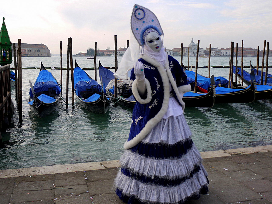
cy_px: 102
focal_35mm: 40
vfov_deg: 36.0
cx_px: 136
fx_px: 314
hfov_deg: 46.8
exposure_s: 1/320
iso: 100
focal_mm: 20
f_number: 4.5
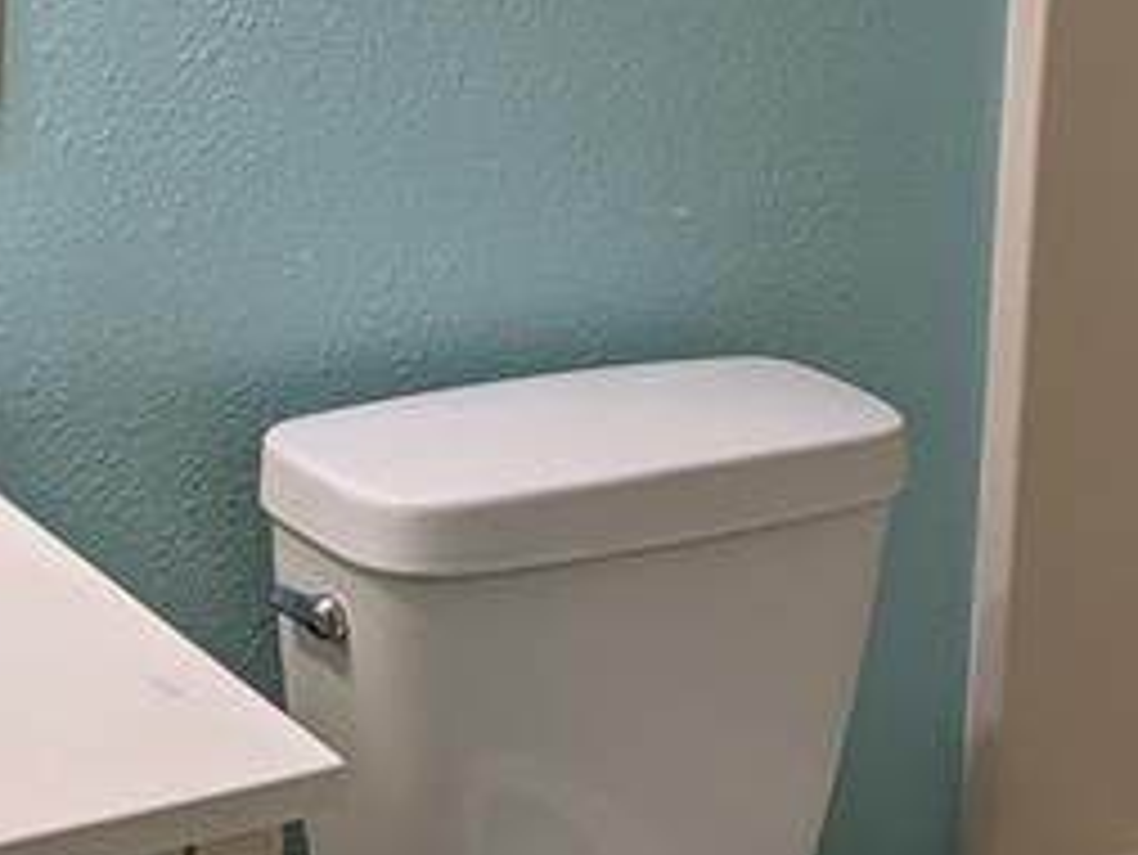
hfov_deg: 20.2
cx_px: 715
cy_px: 315
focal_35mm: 97
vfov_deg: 15.2
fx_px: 3190
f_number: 1.68
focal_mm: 6.9
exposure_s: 1/162
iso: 22
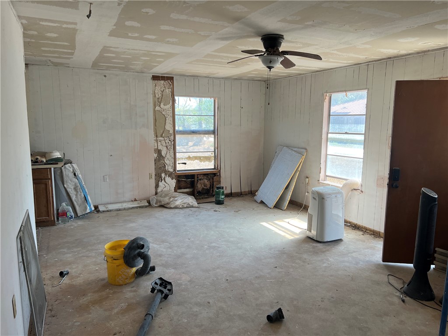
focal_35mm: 26
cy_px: 168
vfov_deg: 53.1
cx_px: 224
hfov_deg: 67.3
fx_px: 336
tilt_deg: -6.3
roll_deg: -0.5
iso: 40
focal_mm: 5.7
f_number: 1.5
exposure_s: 1/266
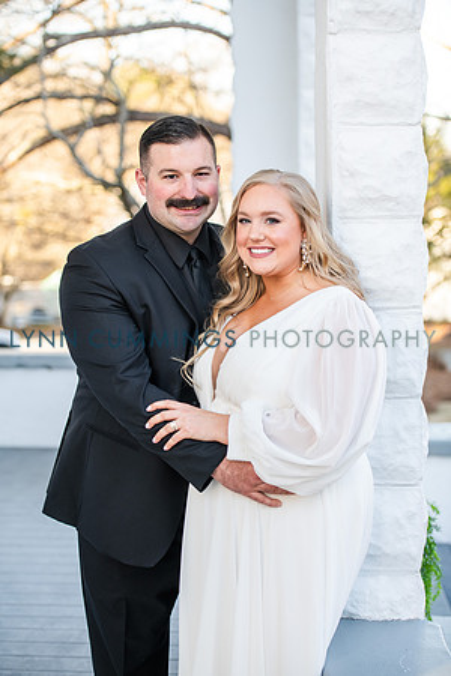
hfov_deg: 19.5
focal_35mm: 70
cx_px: 226
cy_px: 338
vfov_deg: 28.8
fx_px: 1315
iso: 200
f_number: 3.2
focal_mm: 70
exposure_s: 1/250
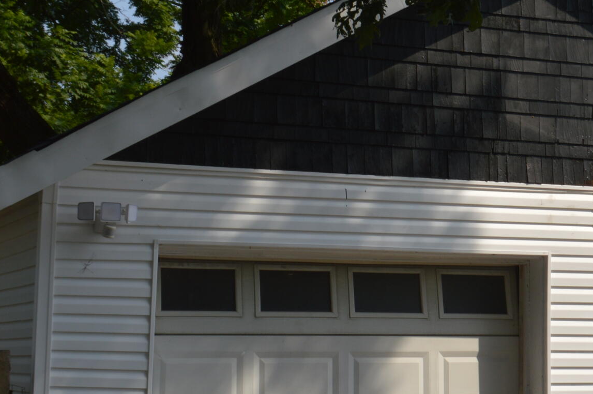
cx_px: 590
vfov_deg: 13.4
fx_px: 1678
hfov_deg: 19.5
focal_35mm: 102
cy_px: 154
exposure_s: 1/200
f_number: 11
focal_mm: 26
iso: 100
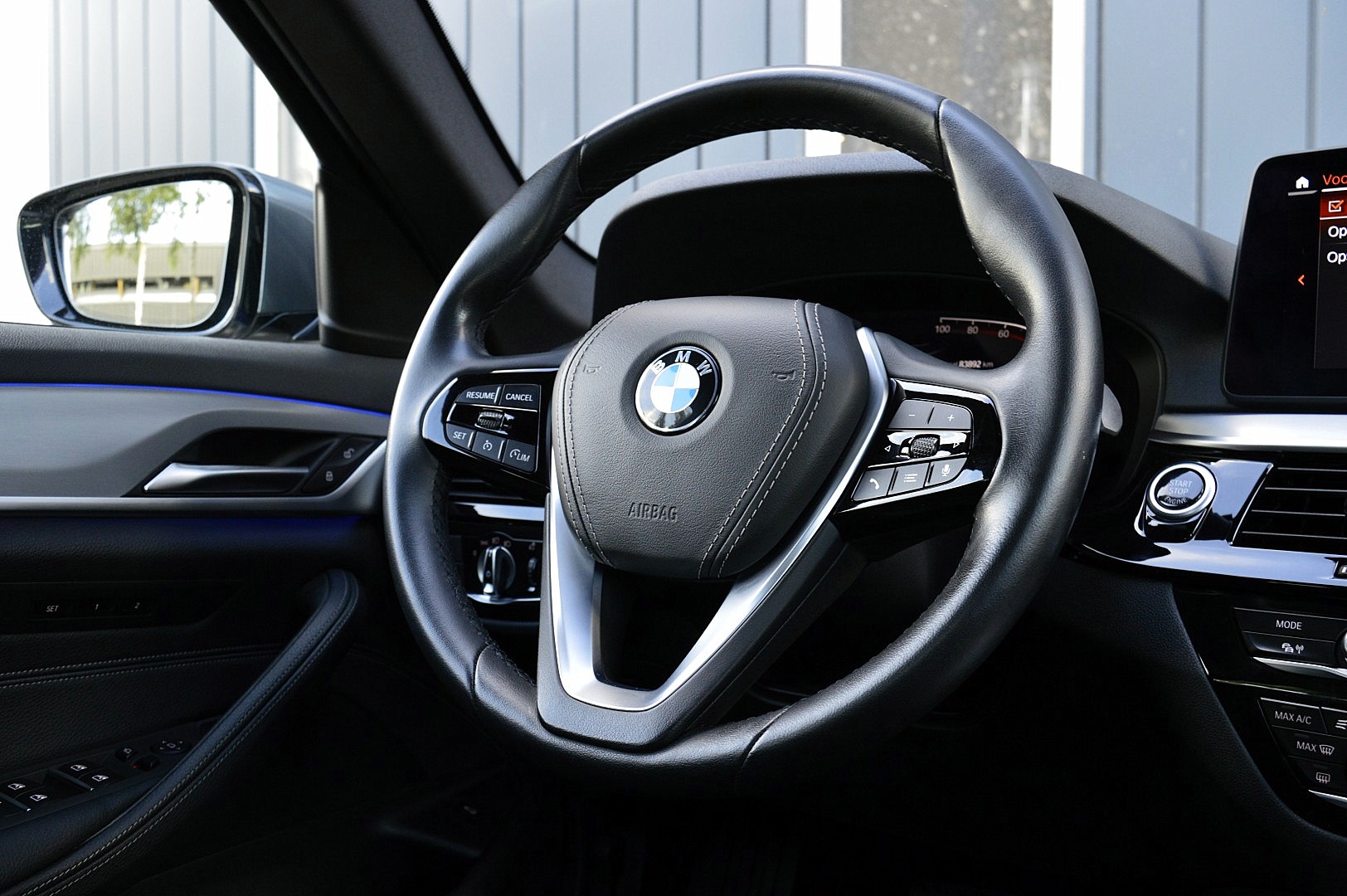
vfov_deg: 39.9
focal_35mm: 33
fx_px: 1234
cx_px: 674
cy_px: 448
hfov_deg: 57.3
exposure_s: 1/60
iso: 800
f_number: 7.1
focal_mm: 22
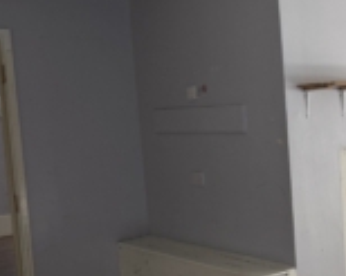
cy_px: 168
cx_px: 391
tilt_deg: -4.5
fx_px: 634
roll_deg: +4.7
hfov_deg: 27.6
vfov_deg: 24.5
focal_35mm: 62
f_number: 1.78
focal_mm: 6.76
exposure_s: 1/50
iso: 160
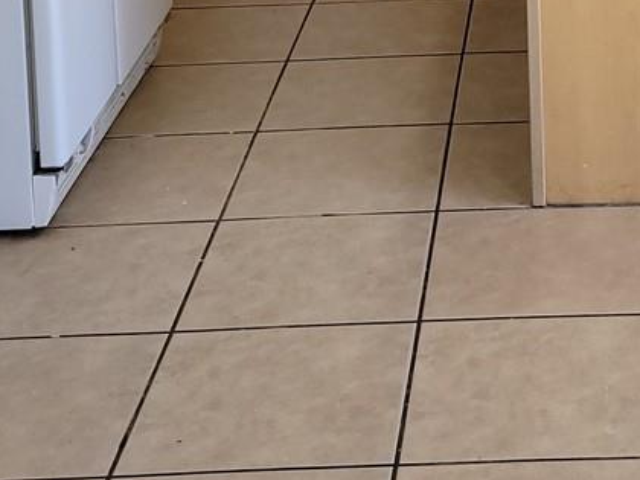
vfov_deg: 13.4
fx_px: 1830
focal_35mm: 99
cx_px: 620
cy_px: -393
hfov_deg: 19.3
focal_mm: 5.4
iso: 64
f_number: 1.8
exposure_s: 1/120
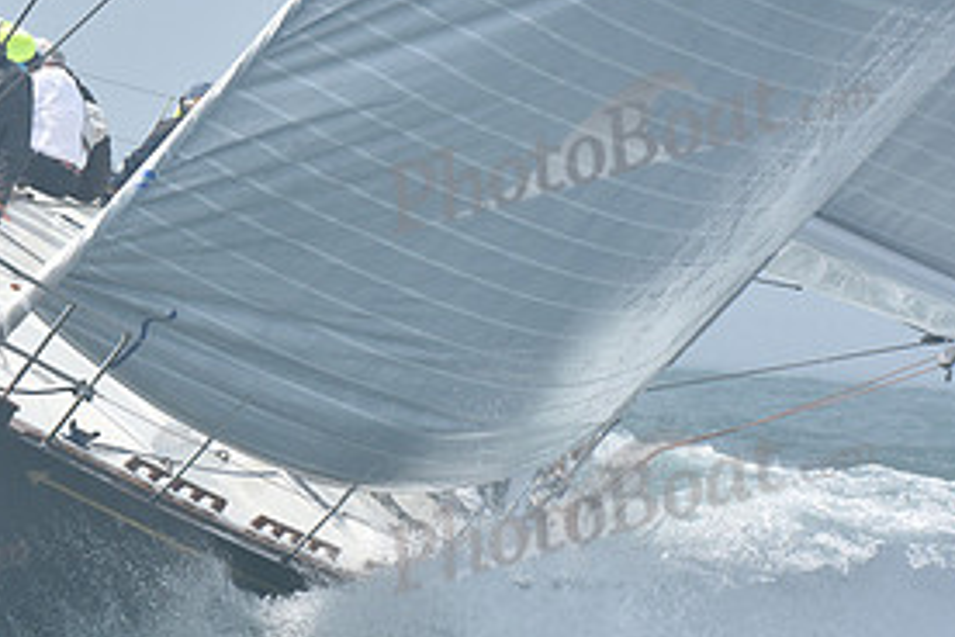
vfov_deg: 3.3
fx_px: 11167
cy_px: 372
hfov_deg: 4.9
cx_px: 211
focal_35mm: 421
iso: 320
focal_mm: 200
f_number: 10
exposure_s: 1/800
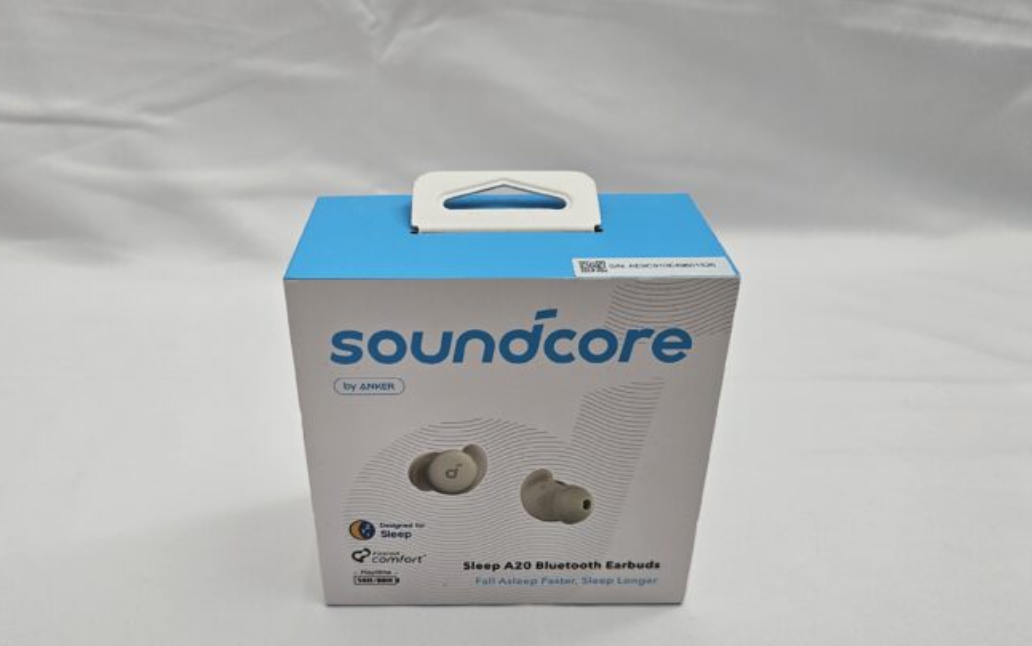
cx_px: 468
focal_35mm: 29
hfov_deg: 64.5
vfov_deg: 43.0
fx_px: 816
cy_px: 382
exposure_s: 1/184
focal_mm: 5.4
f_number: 1.8
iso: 25
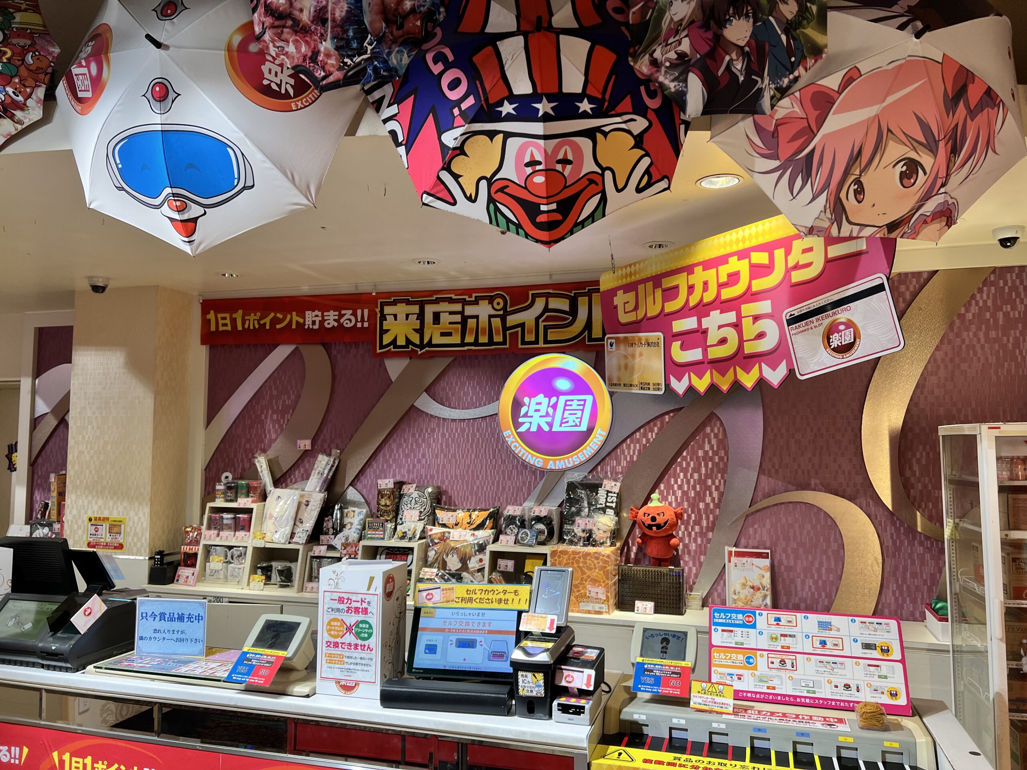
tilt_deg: +3.7
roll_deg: +0.2
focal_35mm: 26
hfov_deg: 67.3
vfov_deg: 53.1
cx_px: 514
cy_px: 385
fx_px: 771
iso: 64
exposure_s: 1/100
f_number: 1.5
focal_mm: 5.7
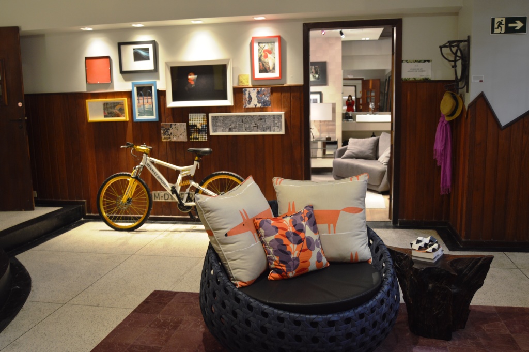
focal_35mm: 30
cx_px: 264
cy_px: 176
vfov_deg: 43.5
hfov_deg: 62.0
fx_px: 440
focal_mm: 20
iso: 400
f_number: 3.5
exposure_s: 1/20
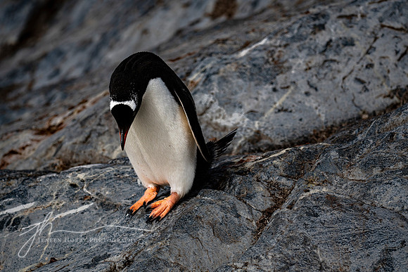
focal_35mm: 250
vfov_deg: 5.5
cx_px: 204
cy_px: 136
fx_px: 2834
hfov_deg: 8.2
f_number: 6.3
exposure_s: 1/1600
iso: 200
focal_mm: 250
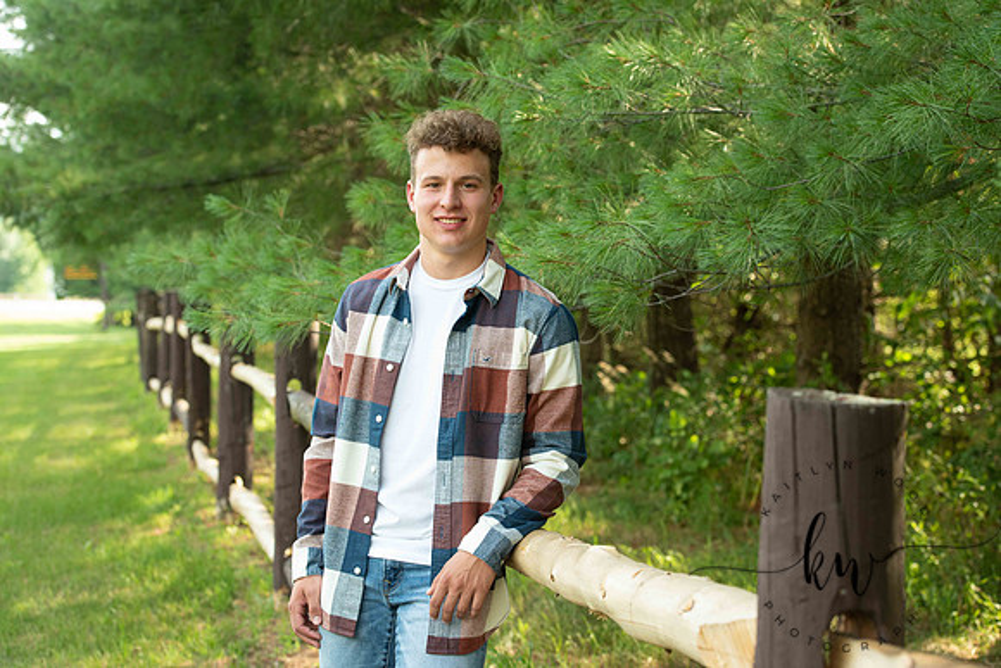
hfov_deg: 28.8
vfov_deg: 19.5
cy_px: 334
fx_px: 1947
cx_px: 500
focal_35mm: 70
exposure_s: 1/200
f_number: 5
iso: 400
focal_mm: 70
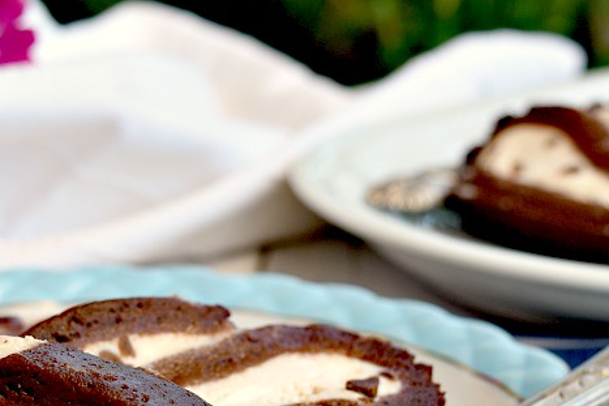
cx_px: 143
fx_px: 1946
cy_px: 325
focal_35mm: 115
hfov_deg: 17.7
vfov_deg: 11.9
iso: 100
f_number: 5.6
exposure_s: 1/250
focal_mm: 35
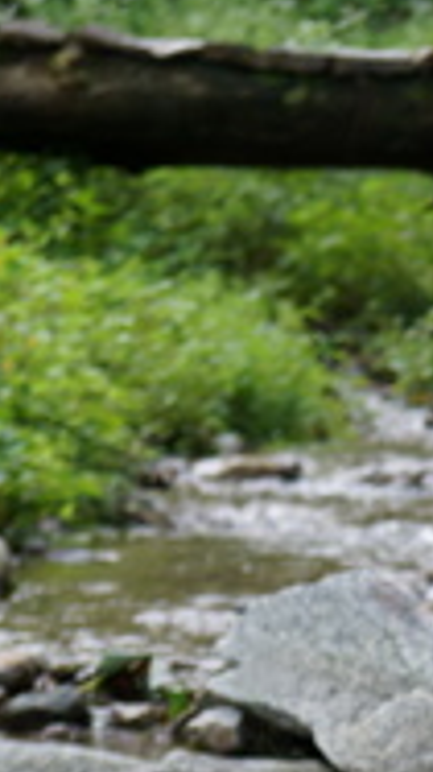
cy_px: 592
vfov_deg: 14.2
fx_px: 3086
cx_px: 689
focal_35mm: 151
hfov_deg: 7.8
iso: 100
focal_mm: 30
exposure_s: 1/60
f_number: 4
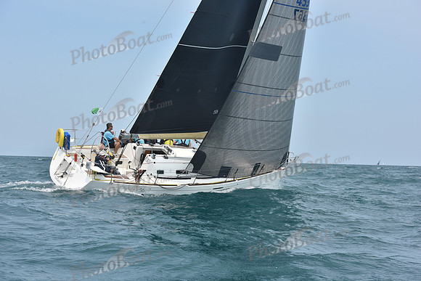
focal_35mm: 70
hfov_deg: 28.8
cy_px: 140
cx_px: 210
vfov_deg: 19.5
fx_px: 819
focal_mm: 70
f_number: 8
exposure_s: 1/800
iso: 250
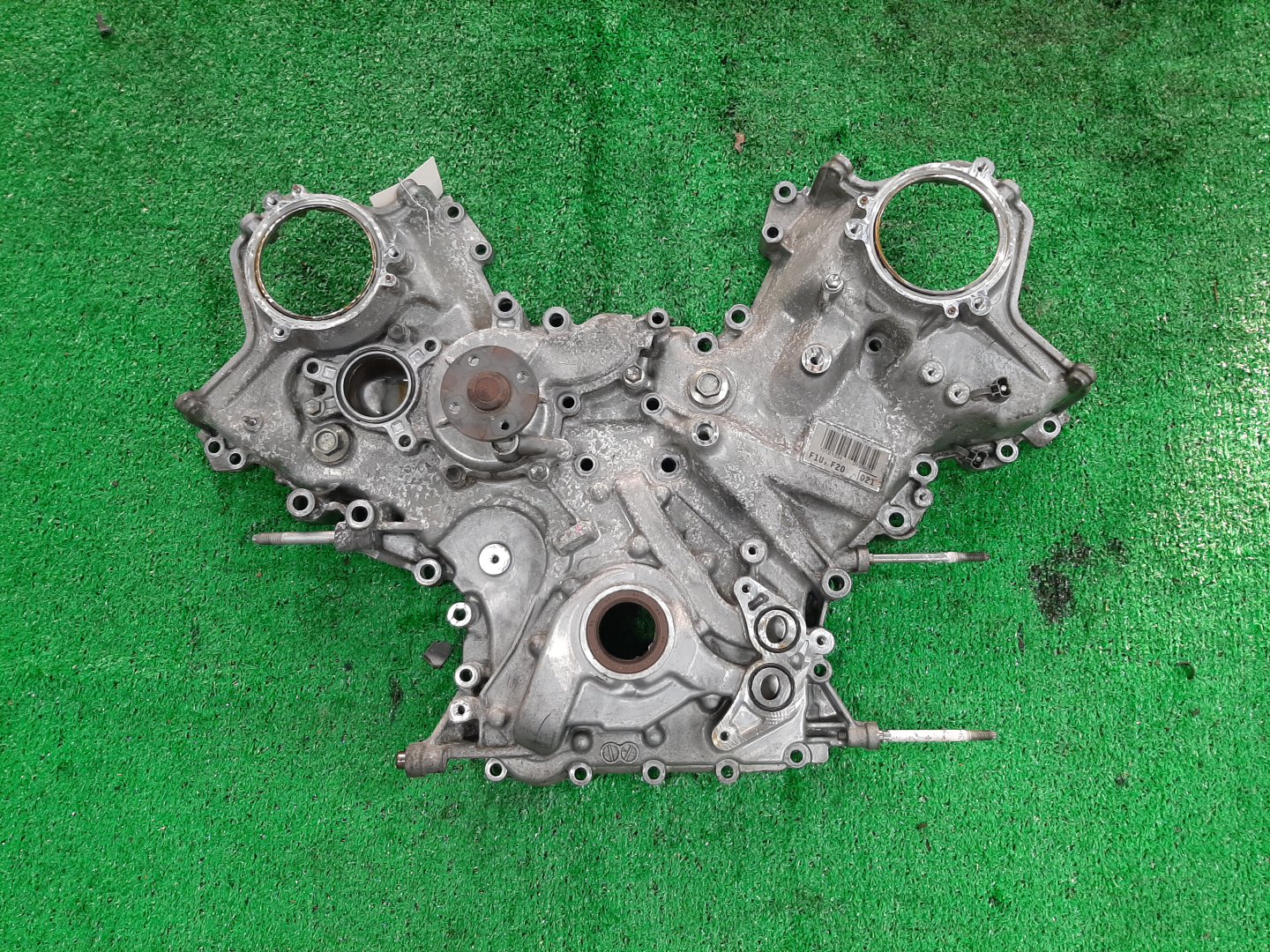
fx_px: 954
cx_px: 635
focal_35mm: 26
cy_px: 476
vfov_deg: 53.1
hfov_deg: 67.3
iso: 134
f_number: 1.7
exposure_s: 1/50
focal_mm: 3.93
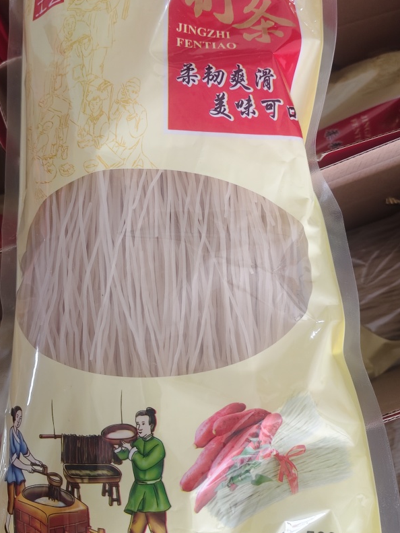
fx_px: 478
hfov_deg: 45.4
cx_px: 185
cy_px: 249
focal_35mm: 31
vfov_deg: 58.3
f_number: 1.88
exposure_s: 1/50
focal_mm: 5.56
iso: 807
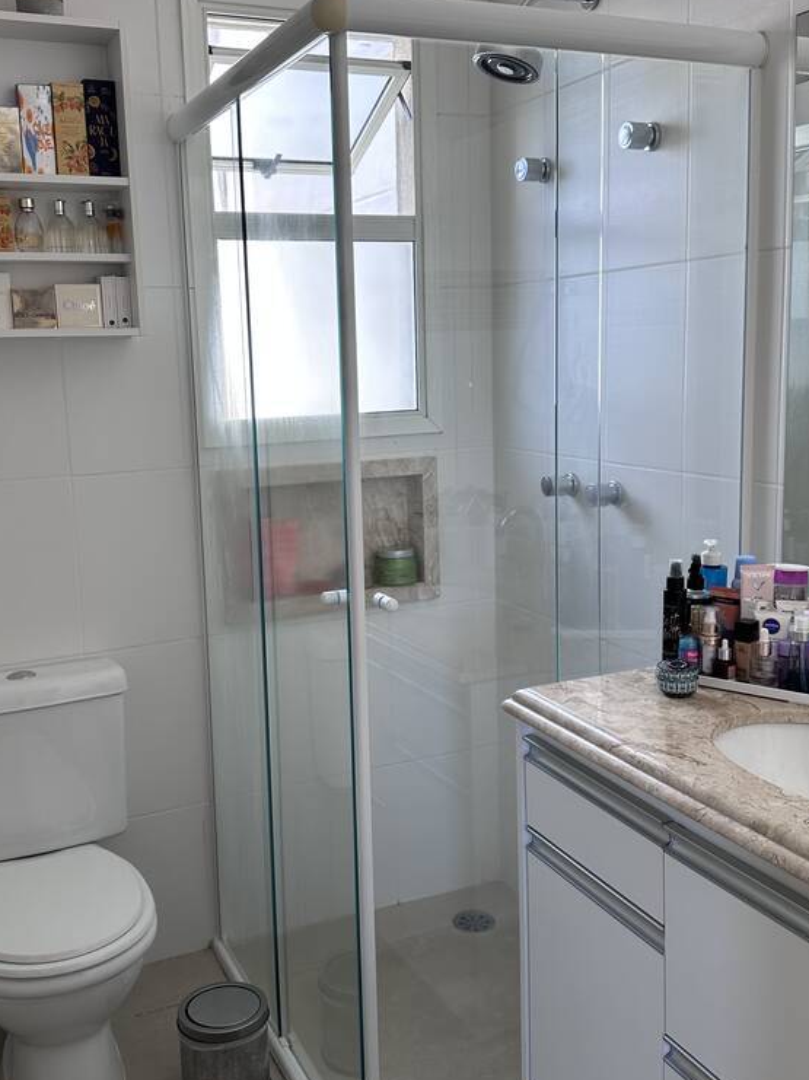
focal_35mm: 35
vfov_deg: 52.6
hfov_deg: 40.7
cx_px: 395
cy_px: 512
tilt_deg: -9.2
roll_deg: +0.8
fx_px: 1092
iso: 80
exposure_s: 1/229
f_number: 1.78
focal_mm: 6.86
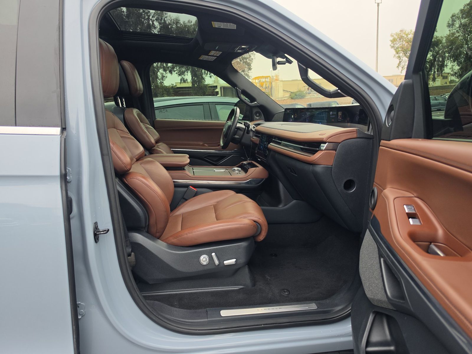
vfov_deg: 58.9
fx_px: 314
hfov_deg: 73.9
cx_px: 236
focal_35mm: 23
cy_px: 177
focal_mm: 6.5
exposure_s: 1/136
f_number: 1.4
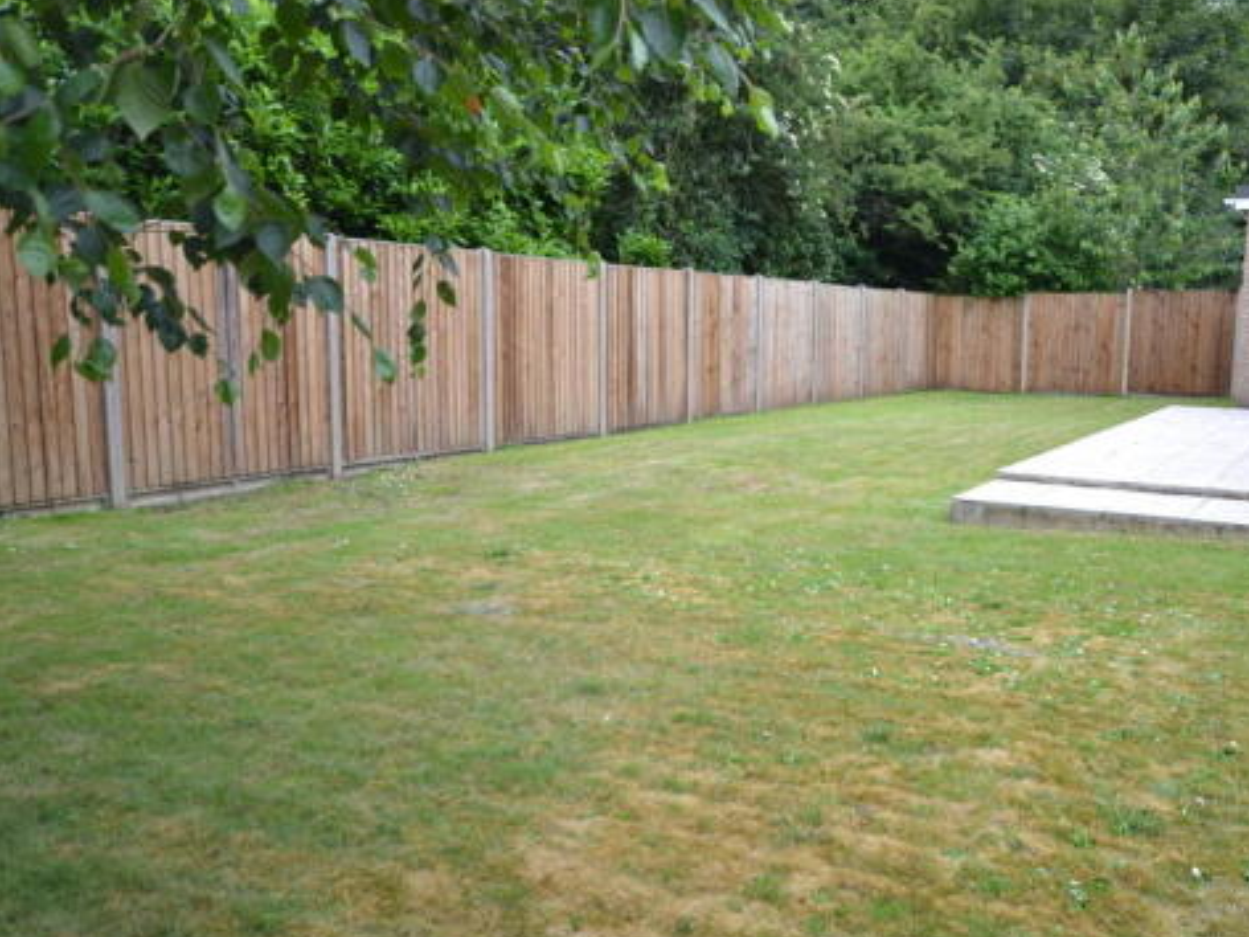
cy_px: 472
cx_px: 777
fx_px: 1155
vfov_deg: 44.2
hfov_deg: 56.2
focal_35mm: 32
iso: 220
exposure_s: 1/125
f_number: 5.6
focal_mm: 16
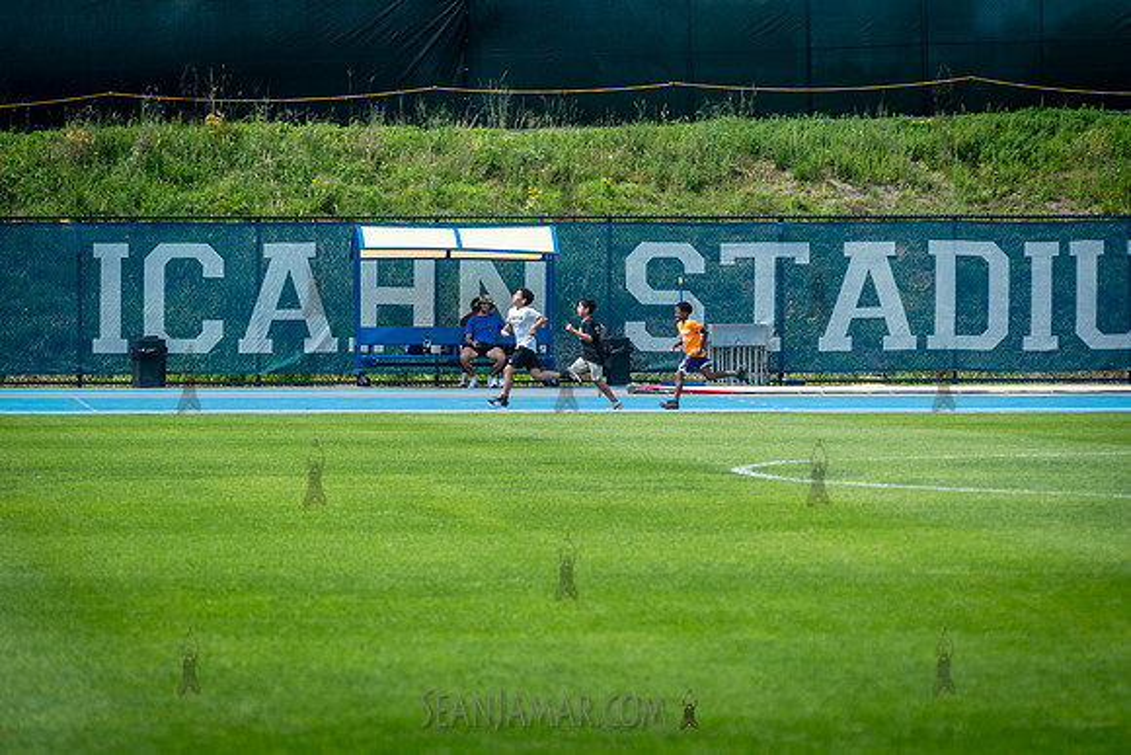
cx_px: 566
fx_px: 8121
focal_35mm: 258
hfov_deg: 8.0
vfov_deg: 5.3
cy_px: 378
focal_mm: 200
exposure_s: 1/1000
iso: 160
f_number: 5
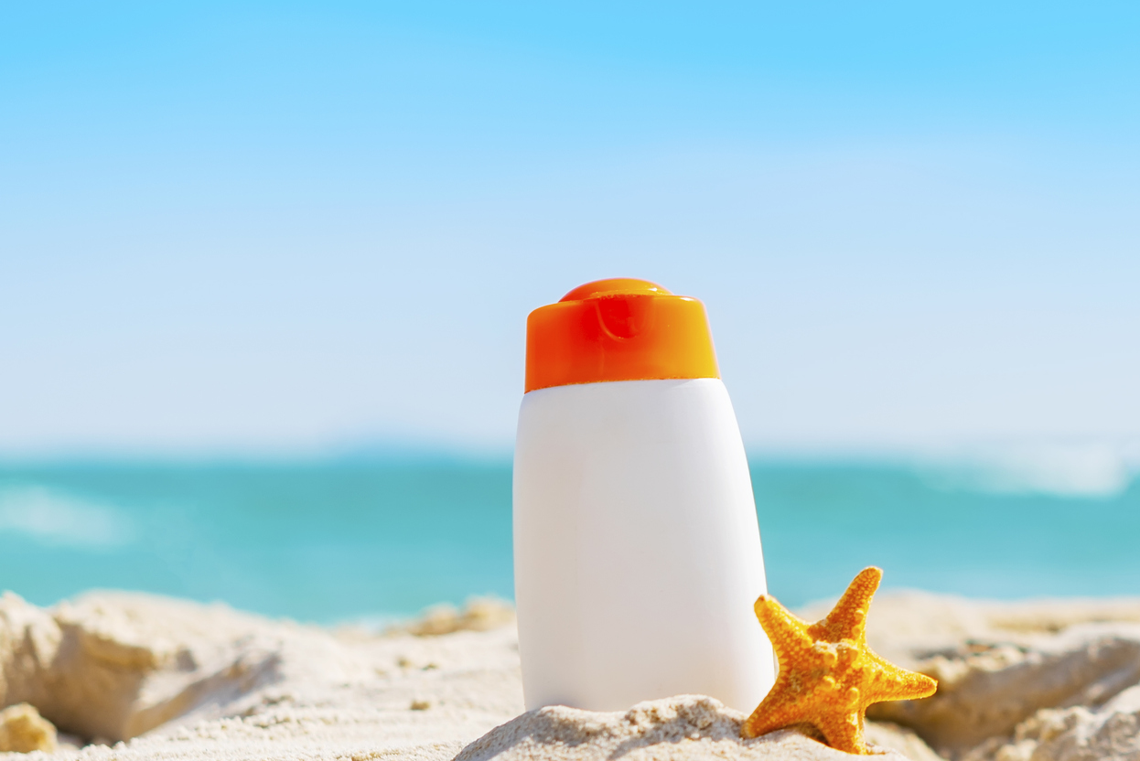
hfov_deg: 19.8
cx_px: 925
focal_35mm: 102
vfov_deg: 13.4
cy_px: 356
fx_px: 3231
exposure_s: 1/1250
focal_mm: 60
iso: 100
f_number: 4
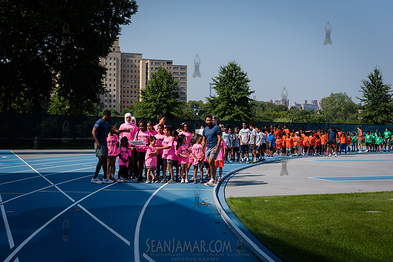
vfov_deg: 26.0
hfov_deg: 38.2
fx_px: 568
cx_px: 196
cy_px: 131
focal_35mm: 52
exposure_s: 1/1600
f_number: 5.6
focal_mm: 52
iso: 400
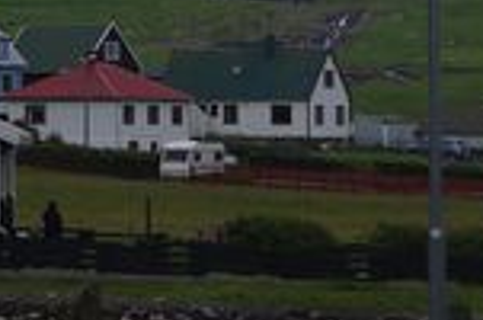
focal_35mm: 239
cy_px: -328
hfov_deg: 8.6
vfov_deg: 5.6
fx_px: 3200
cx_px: -70
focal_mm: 36
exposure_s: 1/640
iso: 100
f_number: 4
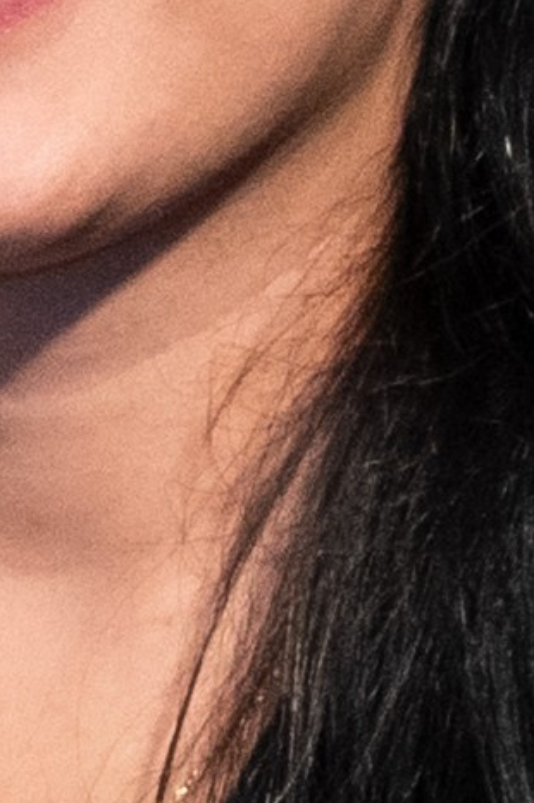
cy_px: 91
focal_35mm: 1114
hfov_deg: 1.2
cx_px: -2349
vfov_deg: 1.9
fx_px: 24821
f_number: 2.5
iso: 1250
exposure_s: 1/200
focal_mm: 74
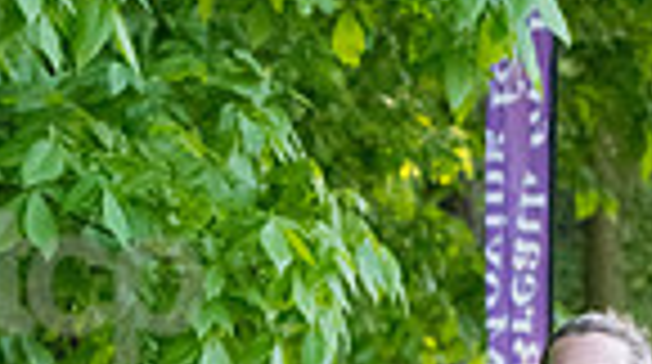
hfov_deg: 3.6
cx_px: 591
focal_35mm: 595
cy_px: 809
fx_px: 10270
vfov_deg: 2.0
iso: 4000
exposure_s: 1/1600
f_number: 5.6
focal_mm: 122
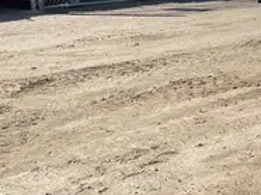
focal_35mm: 77
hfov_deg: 21.8
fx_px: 580
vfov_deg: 19.1
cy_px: 102
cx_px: 375
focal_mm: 4.2
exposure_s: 1/3205
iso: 32
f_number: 1.6
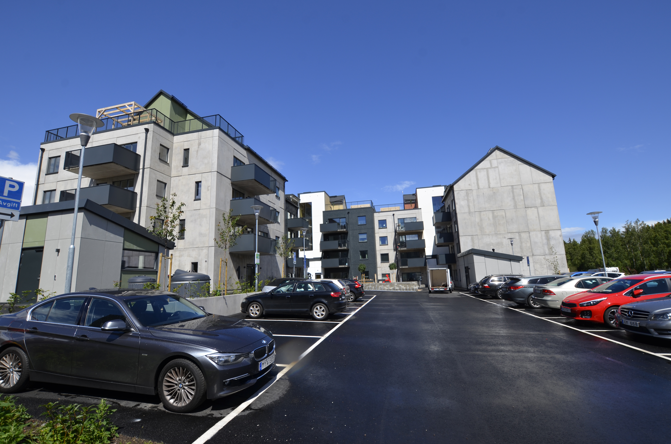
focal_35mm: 15
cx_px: 336
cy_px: 222
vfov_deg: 77.1
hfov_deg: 100.5
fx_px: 279
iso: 100
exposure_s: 1/250
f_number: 8
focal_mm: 10
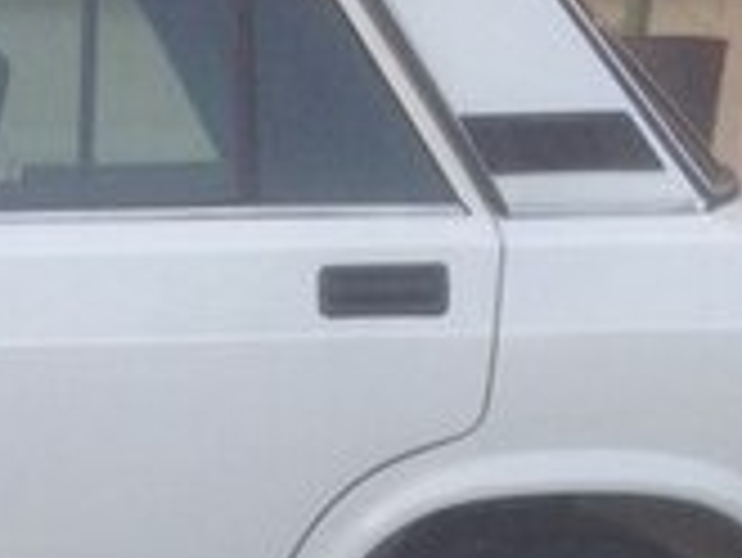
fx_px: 2832
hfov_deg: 14.1
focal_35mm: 132
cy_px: 803
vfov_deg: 10.9
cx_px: -342
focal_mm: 4.12
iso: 50
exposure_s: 1/224
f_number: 2.4
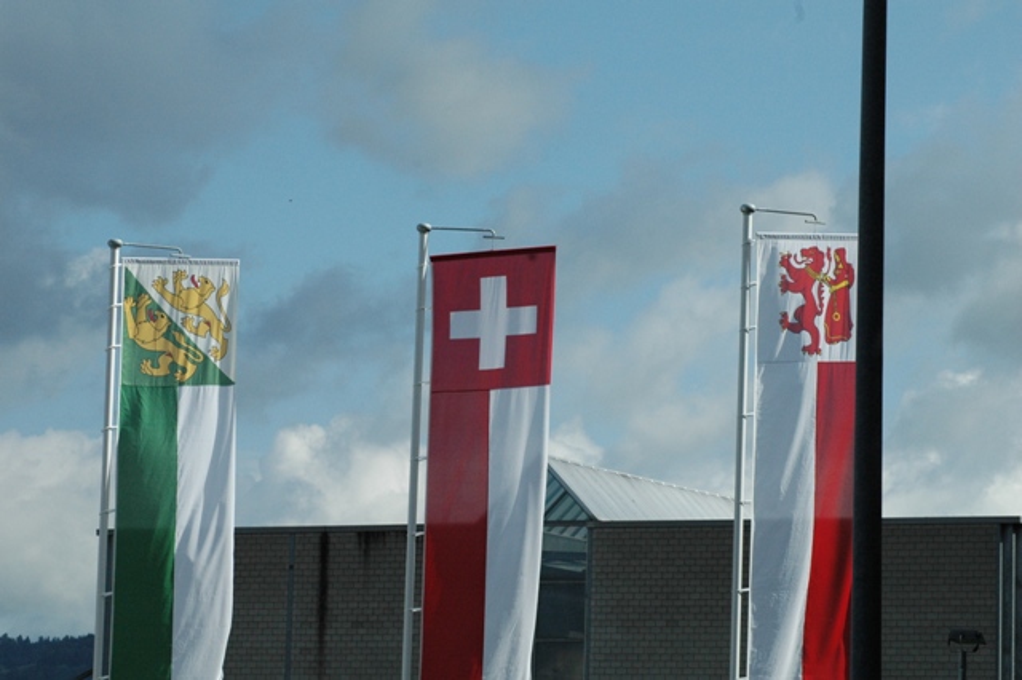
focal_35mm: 150
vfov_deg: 9.1
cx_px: 511
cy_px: 340
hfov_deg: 13.7
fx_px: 4256
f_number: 10
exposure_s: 1/1600
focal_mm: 100
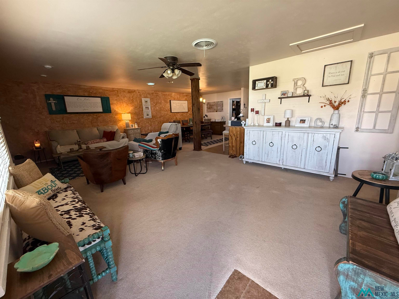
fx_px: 161
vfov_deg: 85.7
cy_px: 150
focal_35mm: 14
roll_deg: +1.9
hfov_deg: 102.1
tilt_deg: -11.7
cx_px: 200
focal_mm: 2.22
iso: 250
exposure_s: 1/60
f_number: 2.2
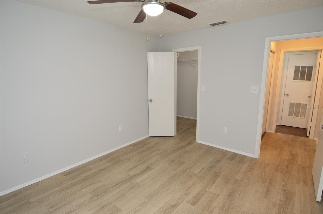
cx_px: 162
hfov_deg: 90.1
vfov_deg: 67.3
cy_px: 107
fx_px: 161
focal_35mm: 18
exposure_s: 1/60
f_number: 4
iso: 640
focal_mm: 12
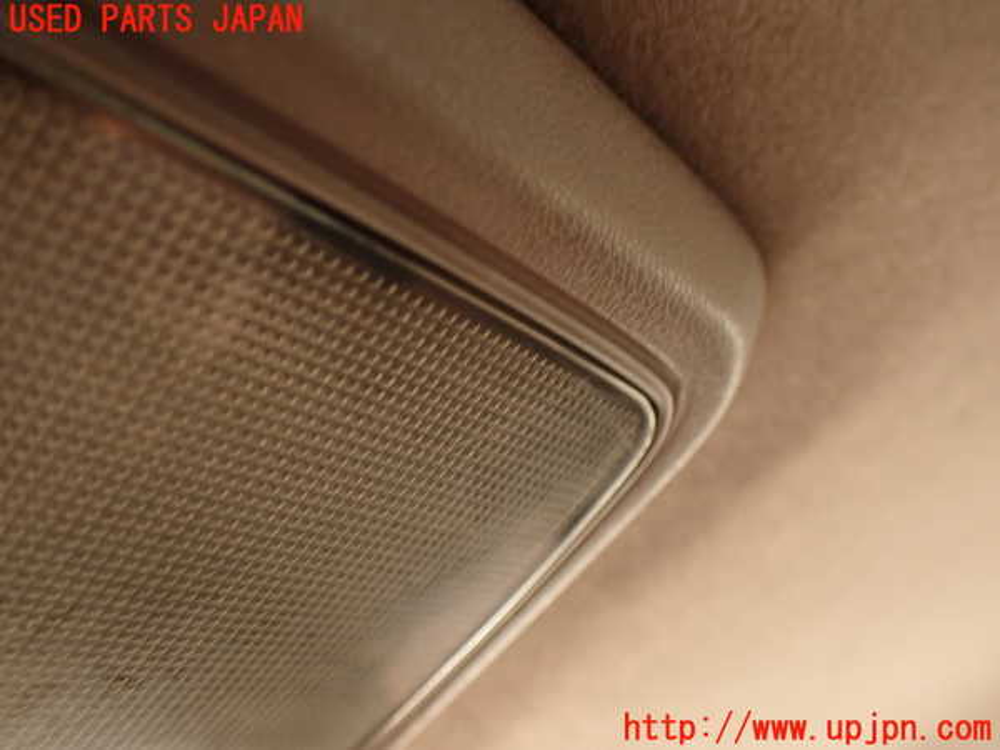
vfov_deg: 44.2
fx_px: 924
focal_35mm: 32
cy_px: 375
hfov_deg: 56.8
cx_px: 500
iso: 320
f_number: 2.4
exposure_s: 1/30
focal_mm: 5.79
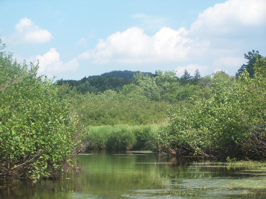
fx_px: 722
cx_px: 133
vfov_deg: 15.7
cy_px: 100
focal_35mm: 94
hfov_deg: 20.9
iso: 80
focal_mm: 15.6
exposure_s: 1/640
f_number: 3.2
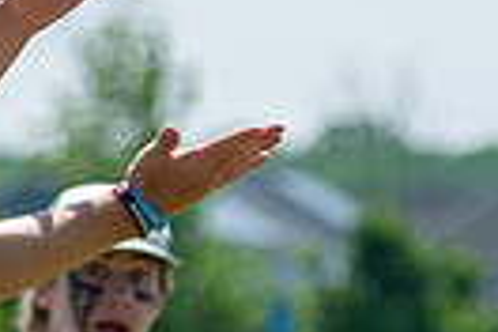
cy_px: 383
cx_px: -503
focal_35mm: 825
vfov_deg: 1.7
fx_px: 11412
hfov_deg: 2.5
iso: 200
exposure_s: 1/2000
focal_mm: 130
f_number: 4
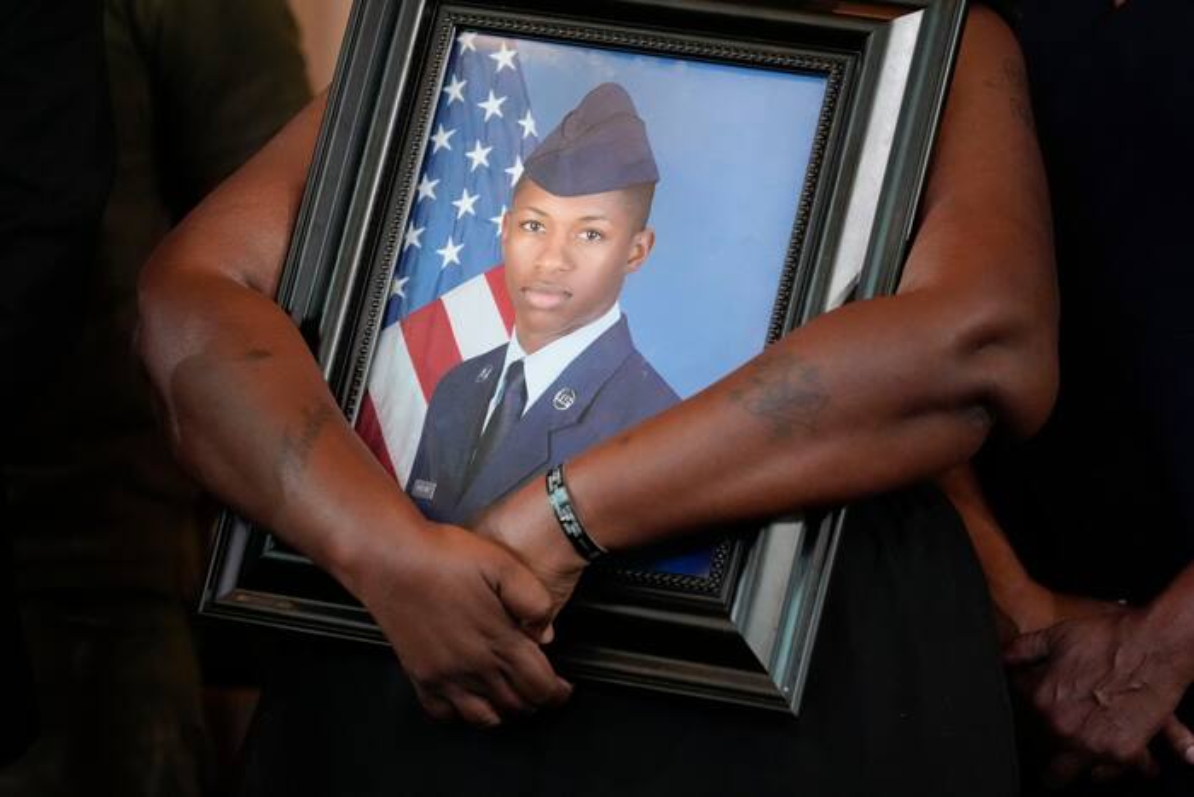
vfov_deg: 6.9
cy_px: 398
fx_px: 6634
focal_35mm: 200
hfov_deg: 10.3
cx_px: 597
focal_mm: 200
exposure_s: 1/640
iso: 6400
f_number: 2.8
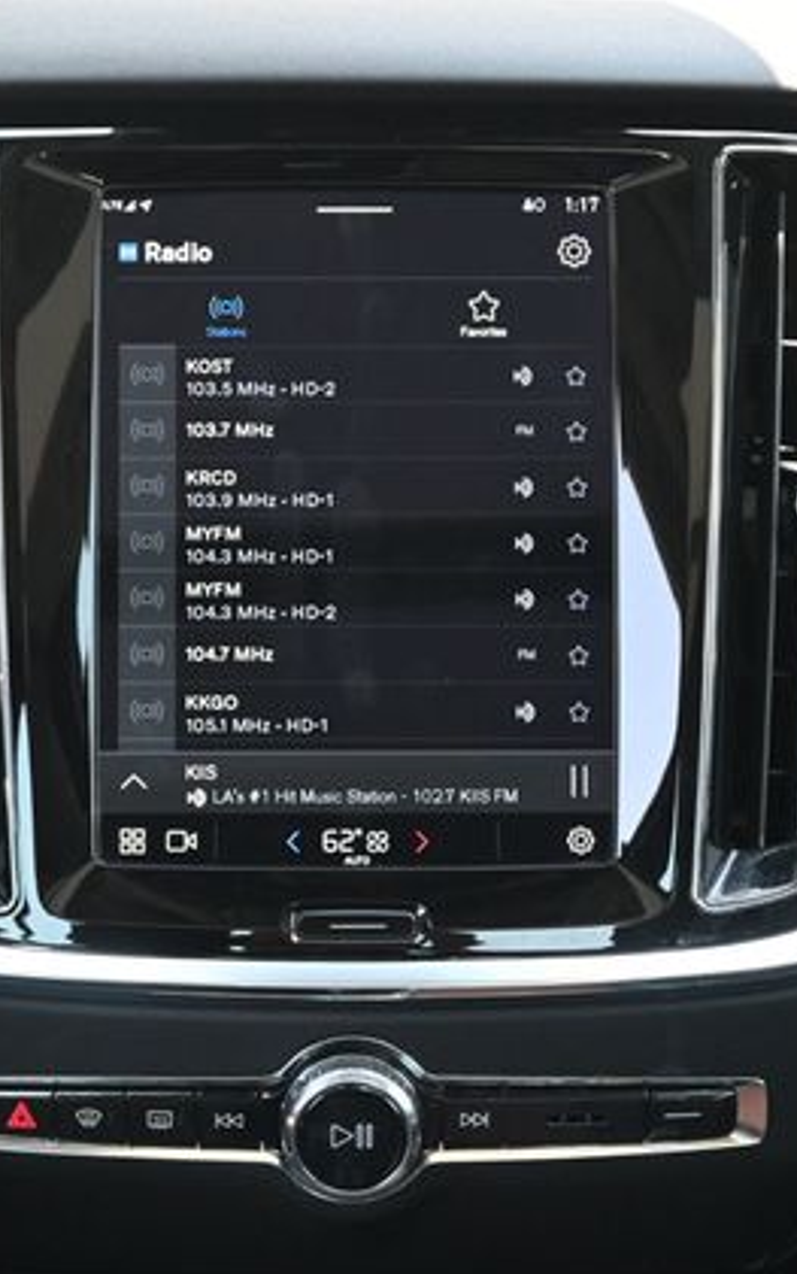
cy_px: 643
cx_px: 352
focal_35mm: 107
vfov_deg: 19.4
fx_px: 3714
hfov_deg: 12.2
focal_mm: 46
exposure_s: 1/125
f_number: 6
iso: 1600
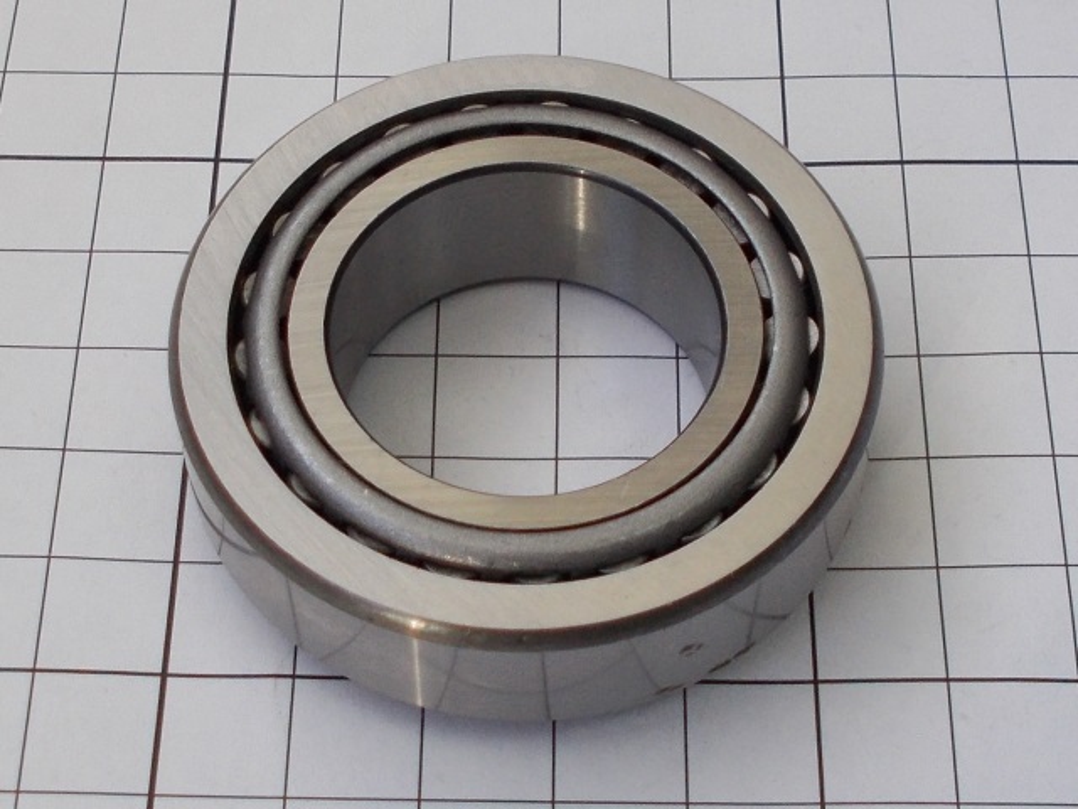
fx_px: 810
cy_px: 404
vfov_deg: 53.1
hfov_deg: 67.3
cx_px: 539
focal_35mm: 26
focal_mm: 4.6
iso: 80
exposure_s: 1/80
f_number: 3.2
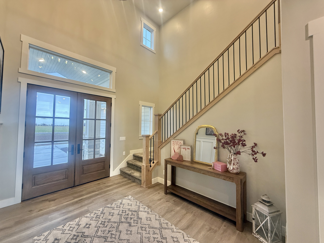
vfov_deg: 85.7
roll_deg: -1.0
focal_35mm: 14
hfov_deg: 102.1
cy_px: 122
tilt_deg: +2.1
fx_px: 131
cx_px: 162
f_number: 2.2
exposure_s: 1/120
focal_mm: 2.22
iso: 200
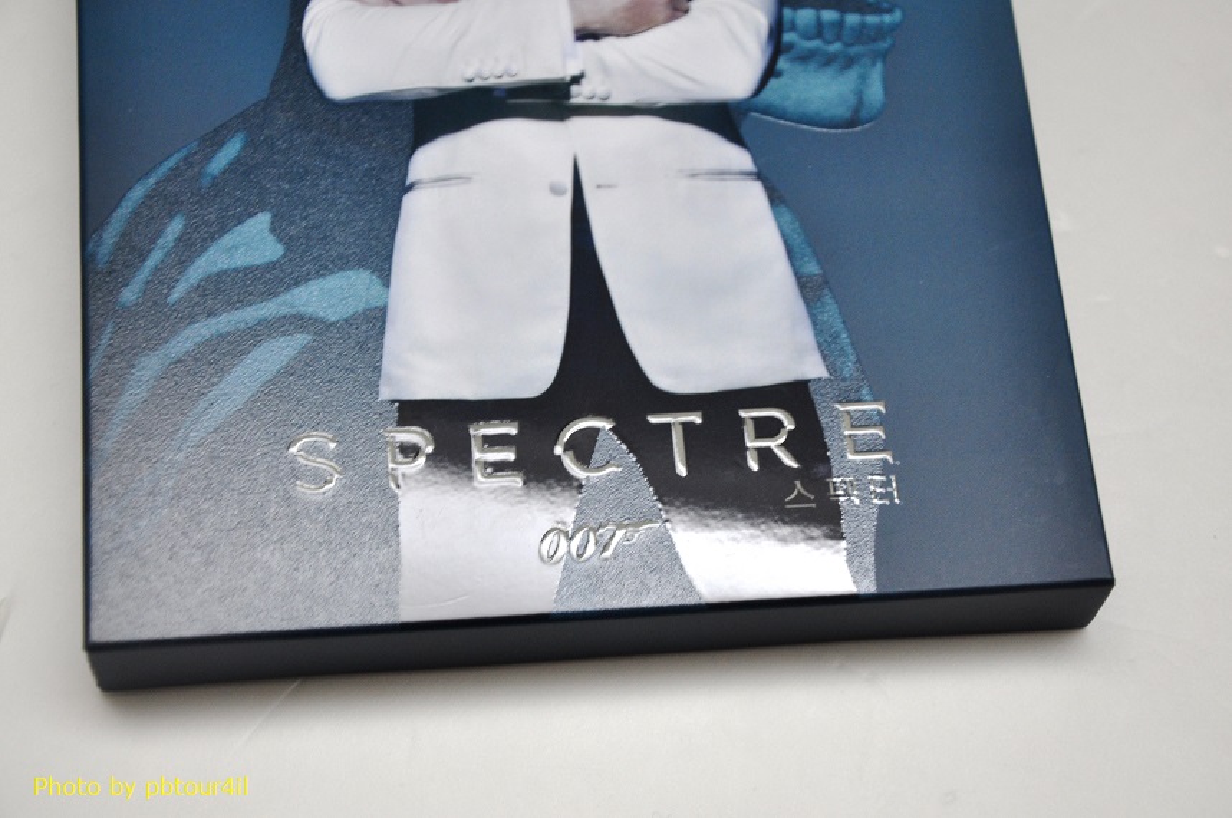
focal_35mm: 78
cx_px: 616
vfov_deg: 17.5
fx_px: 2666
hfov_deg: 26.0
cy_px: 409
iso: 640
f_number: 5
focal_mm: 52
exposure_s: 1/15
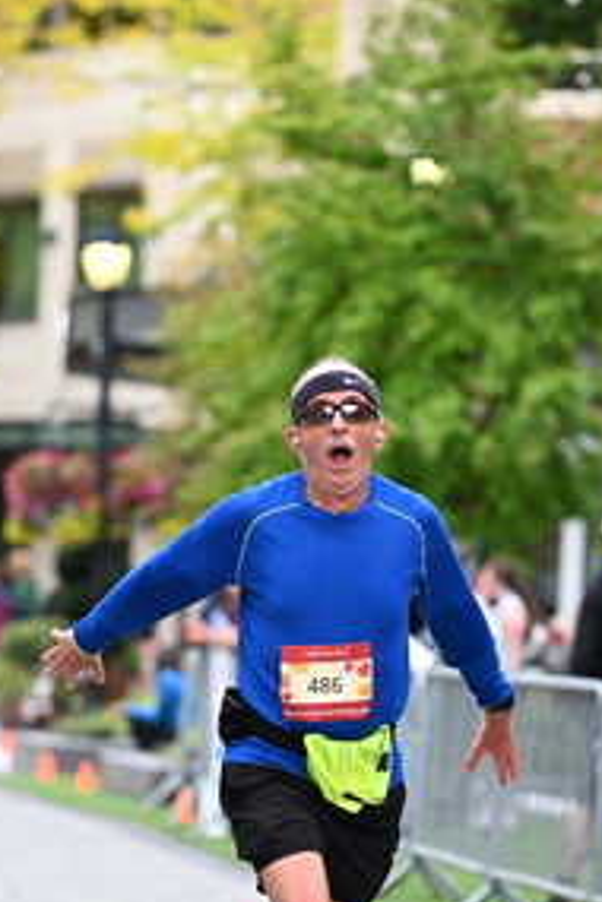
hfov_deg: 5.7
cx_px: 306
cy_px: 478
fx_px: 6045
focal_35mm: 241
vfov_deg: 8.5
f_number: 2.8
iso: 800
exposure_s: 1/2000
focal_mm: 125
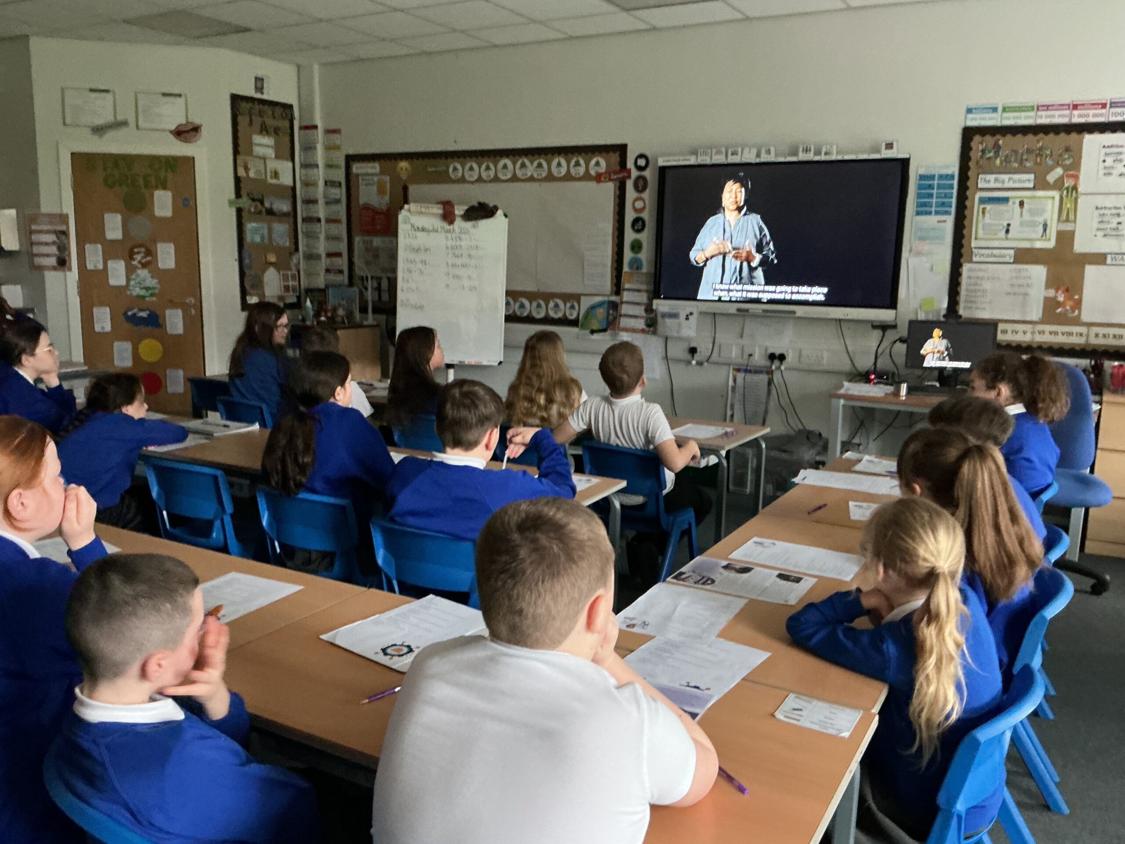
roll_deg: -0.4
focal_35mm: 29
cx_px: 562
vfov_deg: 48.2
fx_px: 942
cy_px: 422
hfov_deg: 61.7
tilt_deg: -9.8
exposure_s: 1/30
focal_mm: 3
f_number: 1.8
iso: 400
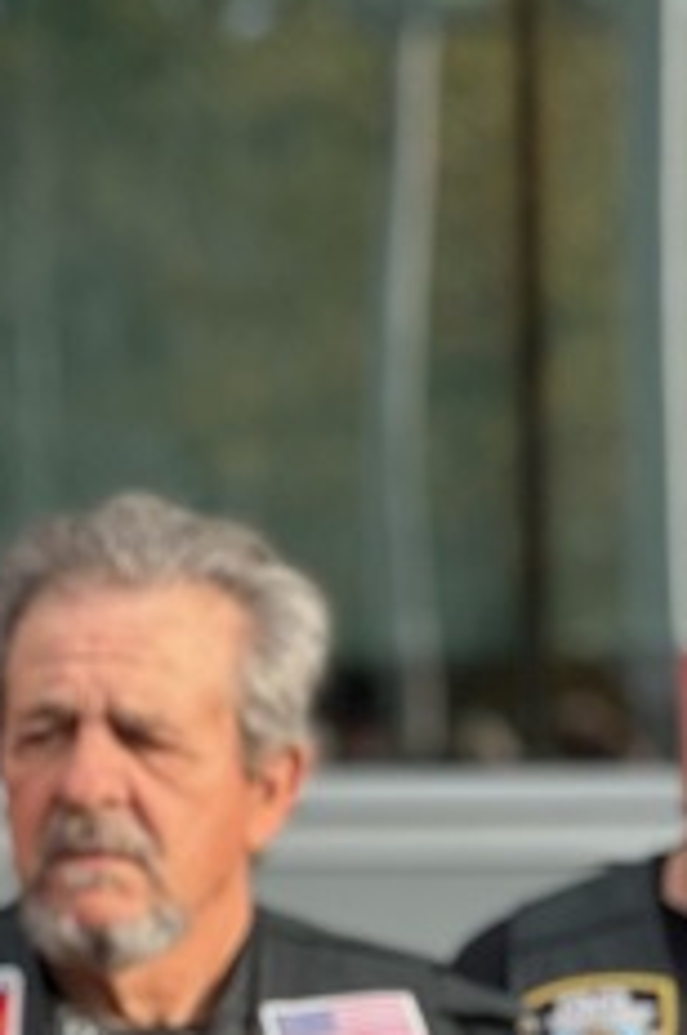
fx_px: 8010
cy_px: 774
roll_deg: -0.1
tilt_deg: +0.5
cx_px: -551
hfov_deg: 4.9
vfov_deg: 7.4
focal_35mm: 279
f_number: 2.8
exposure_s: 1/121
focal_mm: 9
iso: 25
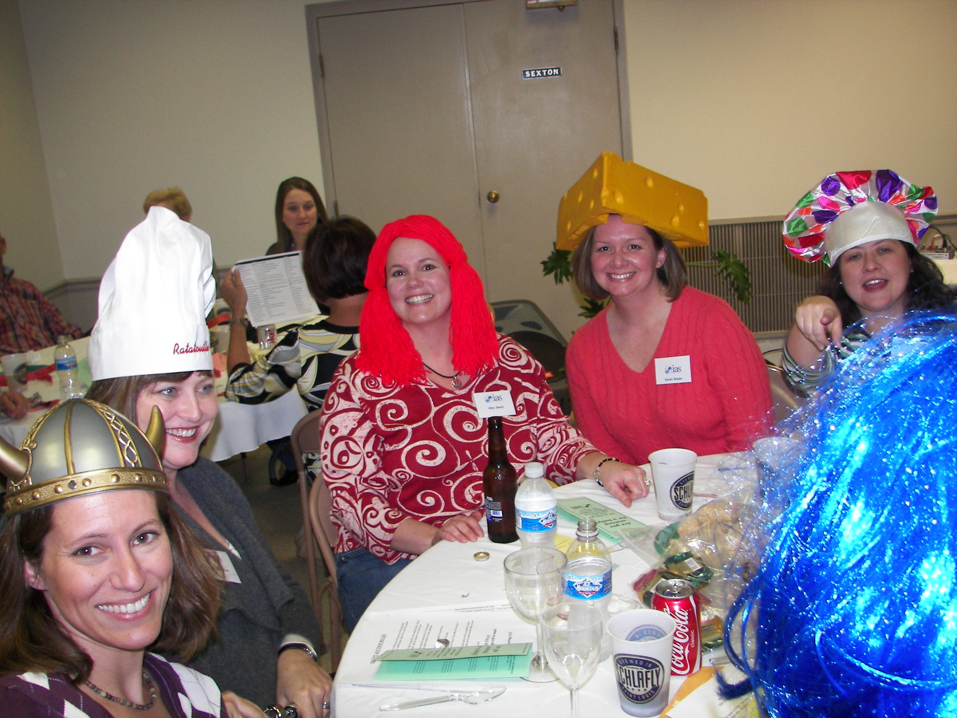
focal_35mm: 36
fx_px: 995
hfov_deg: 51.4
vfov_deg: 39.7
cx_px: 478
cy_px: 359
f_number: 2.8
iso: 100
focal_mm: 6
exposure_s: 1/30
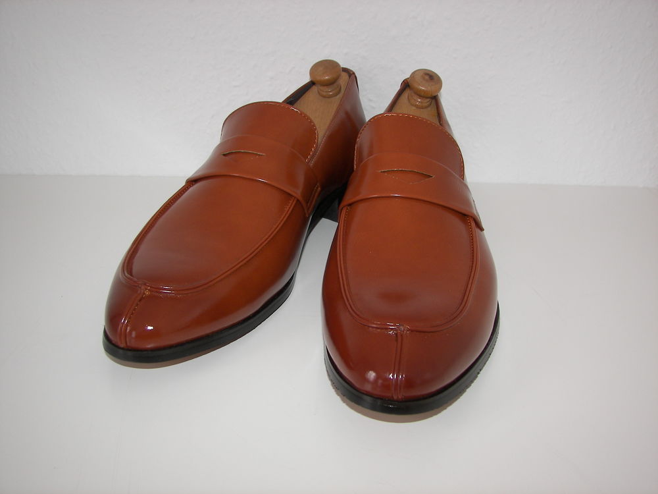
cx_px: 329
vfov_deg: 39.7
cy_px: 247
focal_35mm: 36
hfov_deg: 51.4
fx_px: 684
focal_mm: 6
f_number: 2.8
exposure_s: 1/30
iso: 50
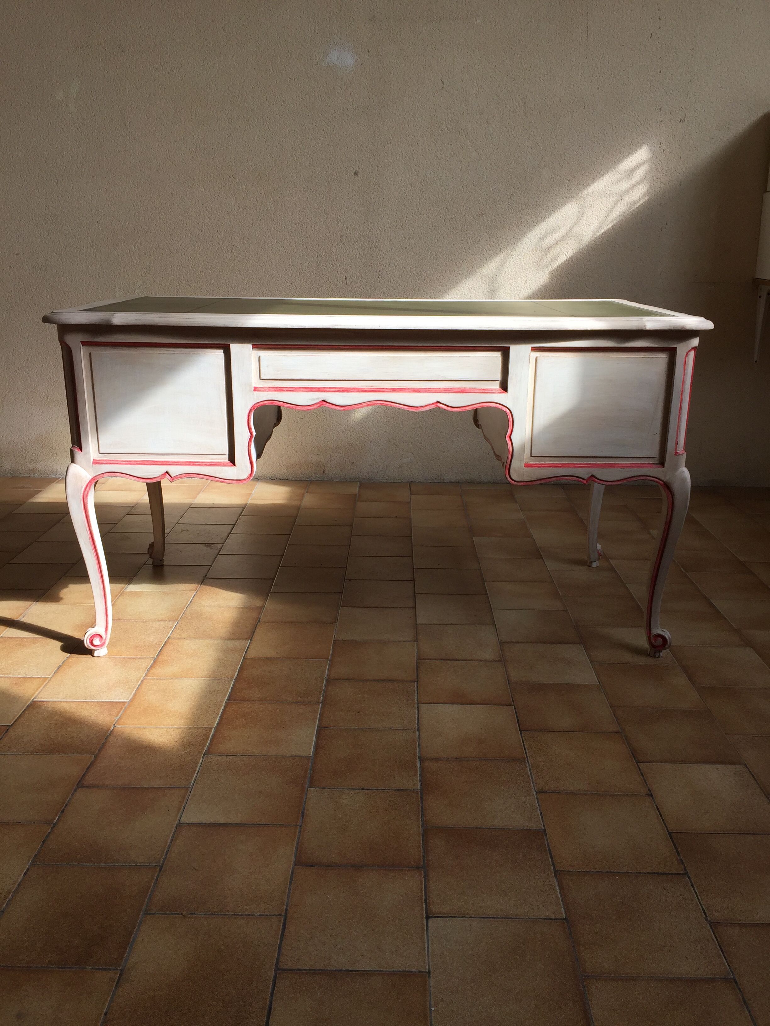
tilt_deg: -14.9
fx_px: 860
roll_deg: -0.2
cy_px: 513
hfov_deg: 48.2
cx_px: 385
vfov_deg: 61.7
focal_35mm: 29
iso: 32
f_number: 2.2
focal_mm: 4.15
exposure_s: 1/421
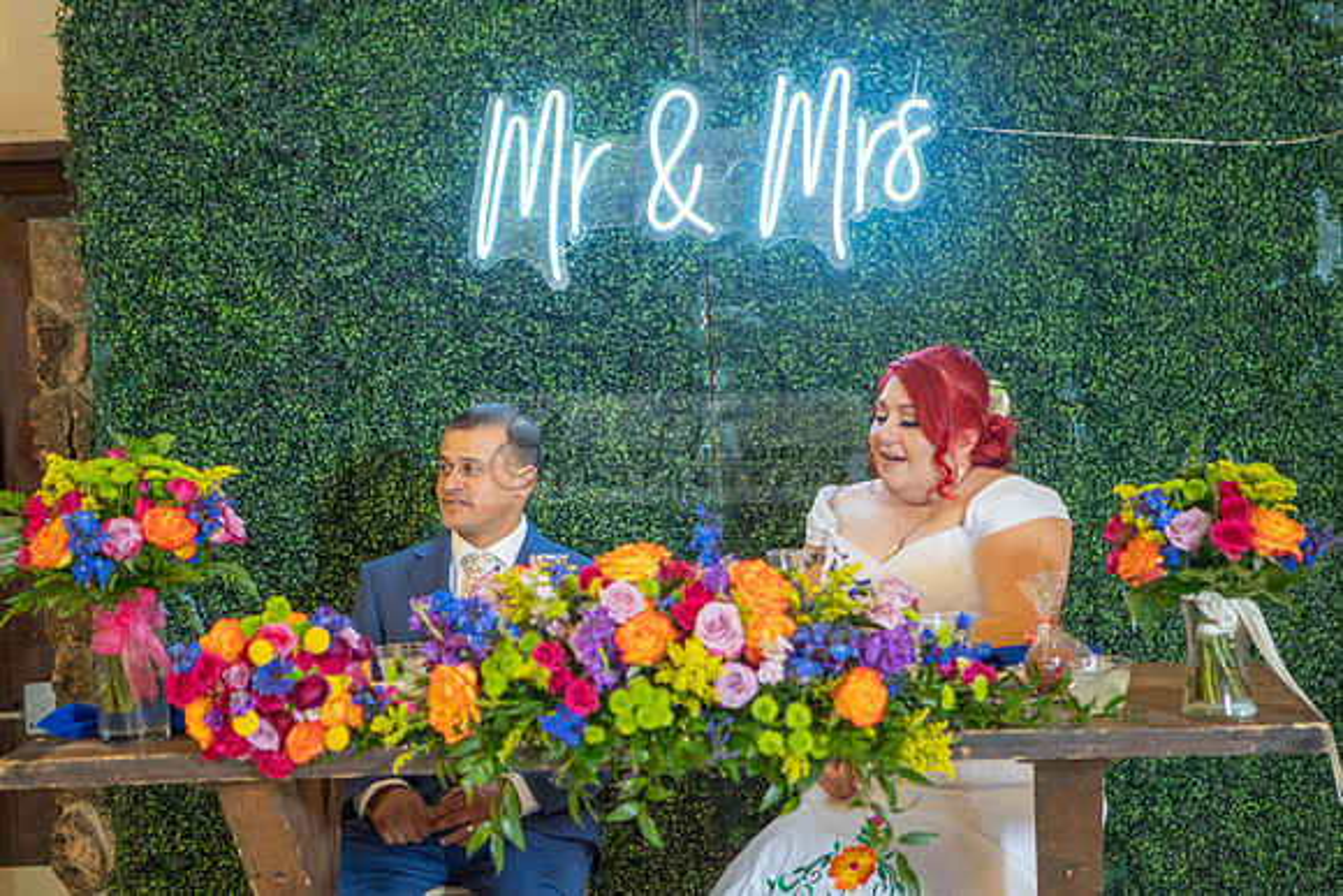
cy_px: 470
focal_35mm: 81
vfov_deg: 16.8
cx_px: 582
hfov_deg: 24.9
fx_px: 3035
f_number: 2.8
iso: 800
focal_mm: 70
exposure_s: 1/100
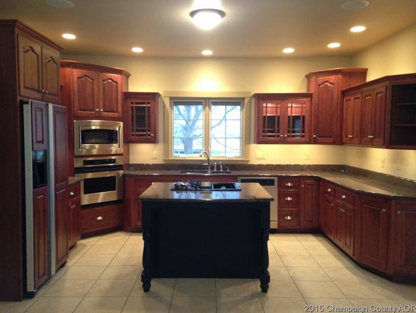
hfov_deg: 55.3
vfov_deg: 43.0
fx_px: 397
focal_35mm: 33
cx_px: 208
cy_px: 156
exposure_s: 1/20
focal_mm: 4.13
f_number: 2.4
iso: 250
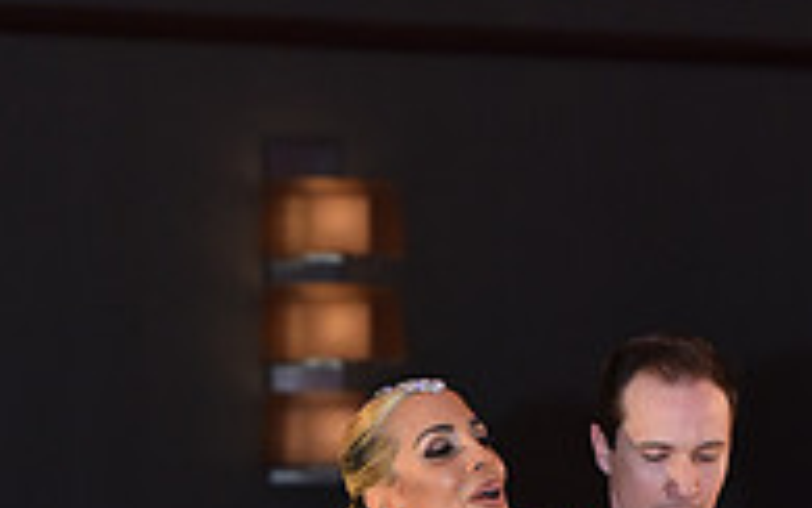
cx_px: 298
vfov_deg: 4.3
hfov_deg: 6.9
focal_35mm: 303
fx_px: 6707
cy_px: 945
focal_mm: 100
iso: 2000
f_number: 4.5
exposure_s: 1/320
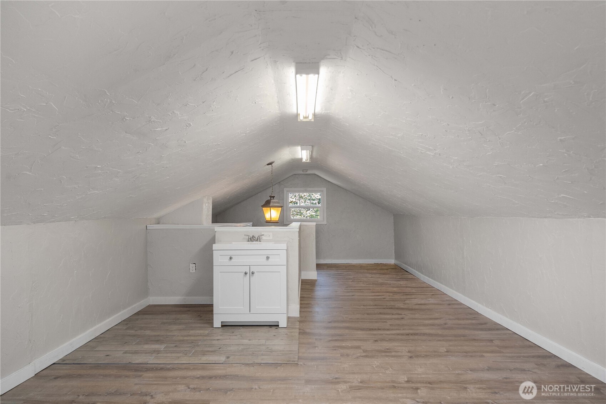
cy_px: 202
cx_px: 303
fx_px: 404
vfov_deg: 53.1
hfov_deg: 73.7
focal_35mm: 24
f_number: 7.1
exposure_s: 1/60
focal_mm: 24
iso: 1250
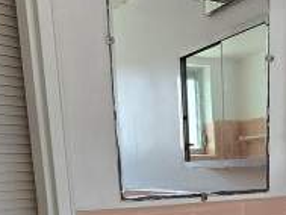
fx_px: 455
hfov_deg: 34.5
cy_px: 294
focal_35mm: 55
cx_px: 198
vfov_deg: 23.0
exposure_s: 1/60
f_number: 2.2
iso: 100
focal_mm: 2.2
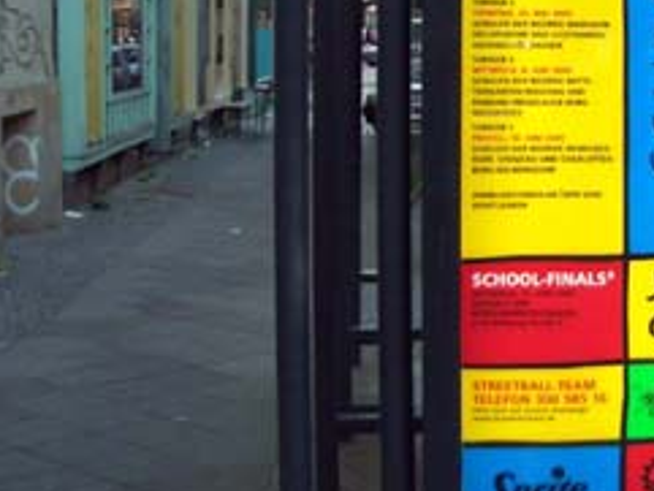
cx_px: 635
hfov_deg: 23.5
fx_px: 1512
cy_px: 156
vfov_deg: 18.4
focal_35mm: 80
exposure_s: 1/125
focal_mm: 5.8
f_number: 2.6
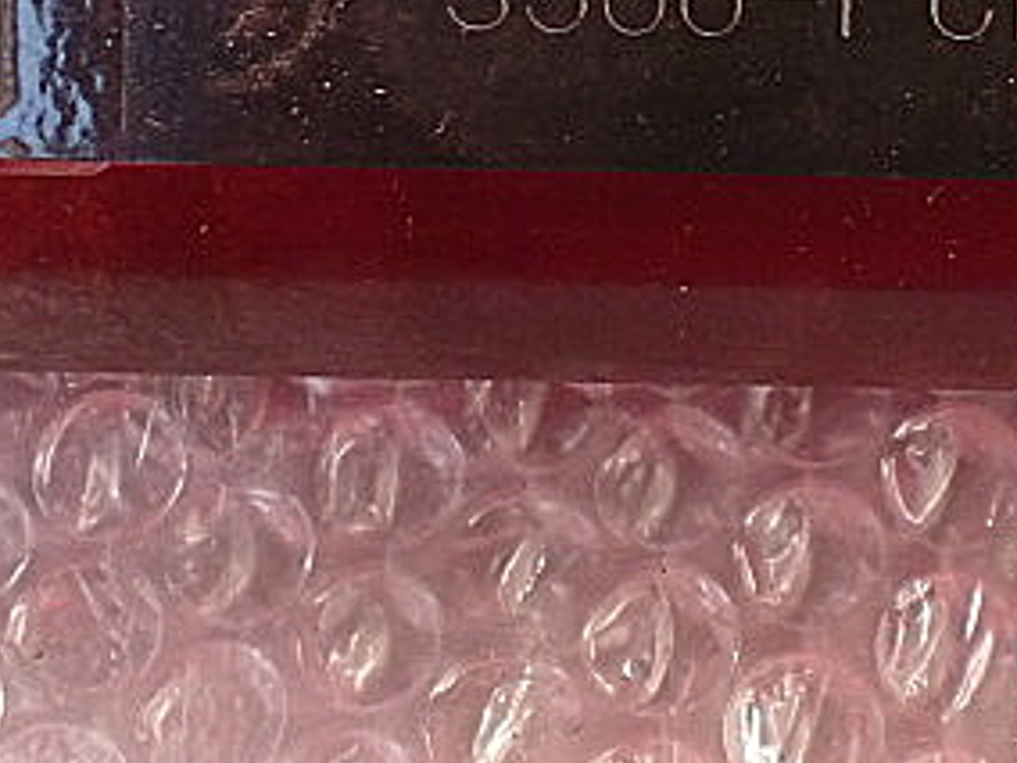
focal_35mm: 79
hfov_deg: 24.3
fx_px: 2321
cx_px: 813
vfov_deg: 18.3
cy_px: 57
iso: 250
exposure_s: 1/60
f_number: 3.1
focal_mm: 6.3
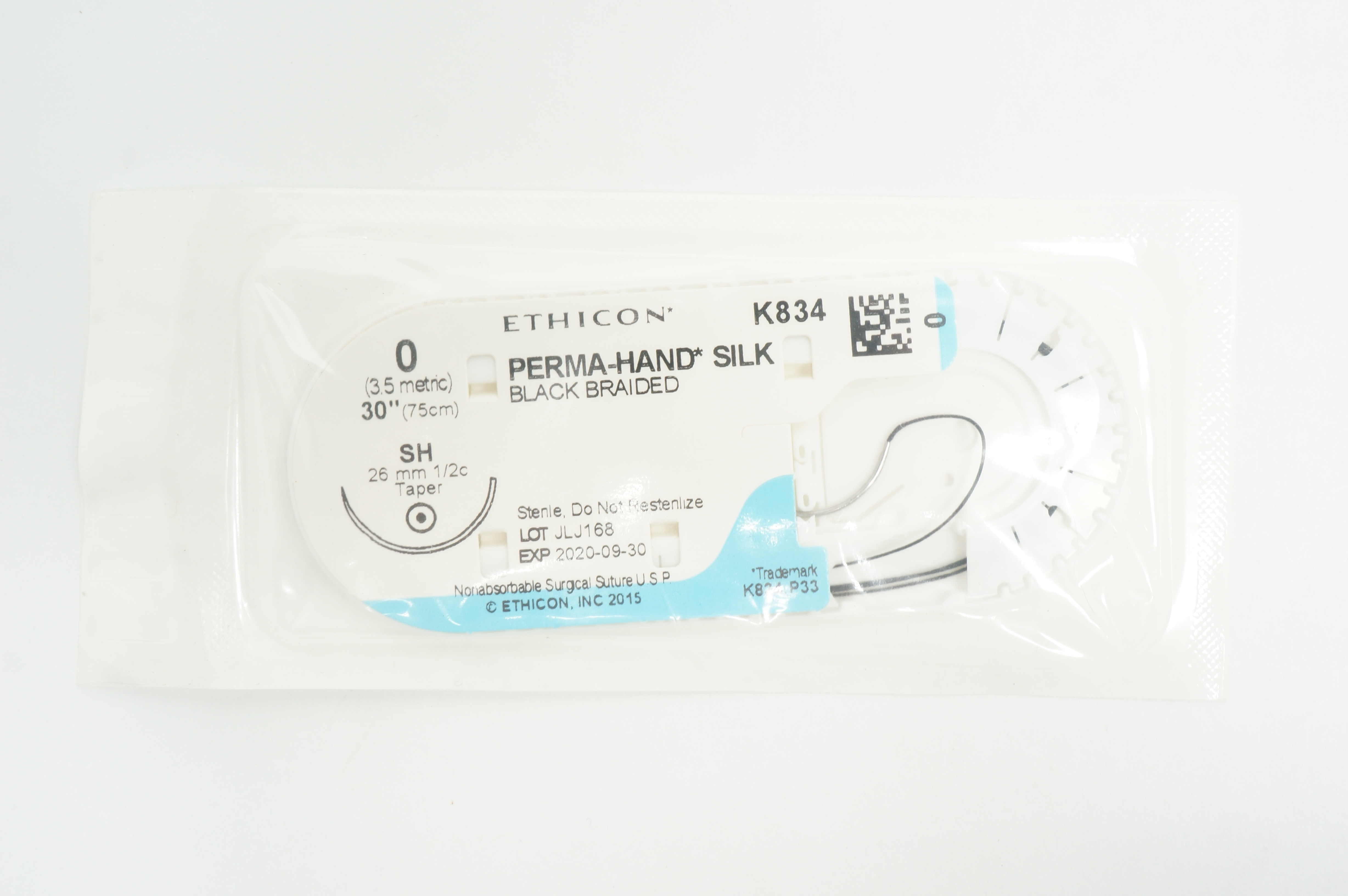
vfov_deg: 34.1
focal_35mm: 39
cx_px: 674
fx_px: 1459
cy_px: 448
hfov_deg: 49.6
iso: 400
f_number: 8
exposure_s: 1/15
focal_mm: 26
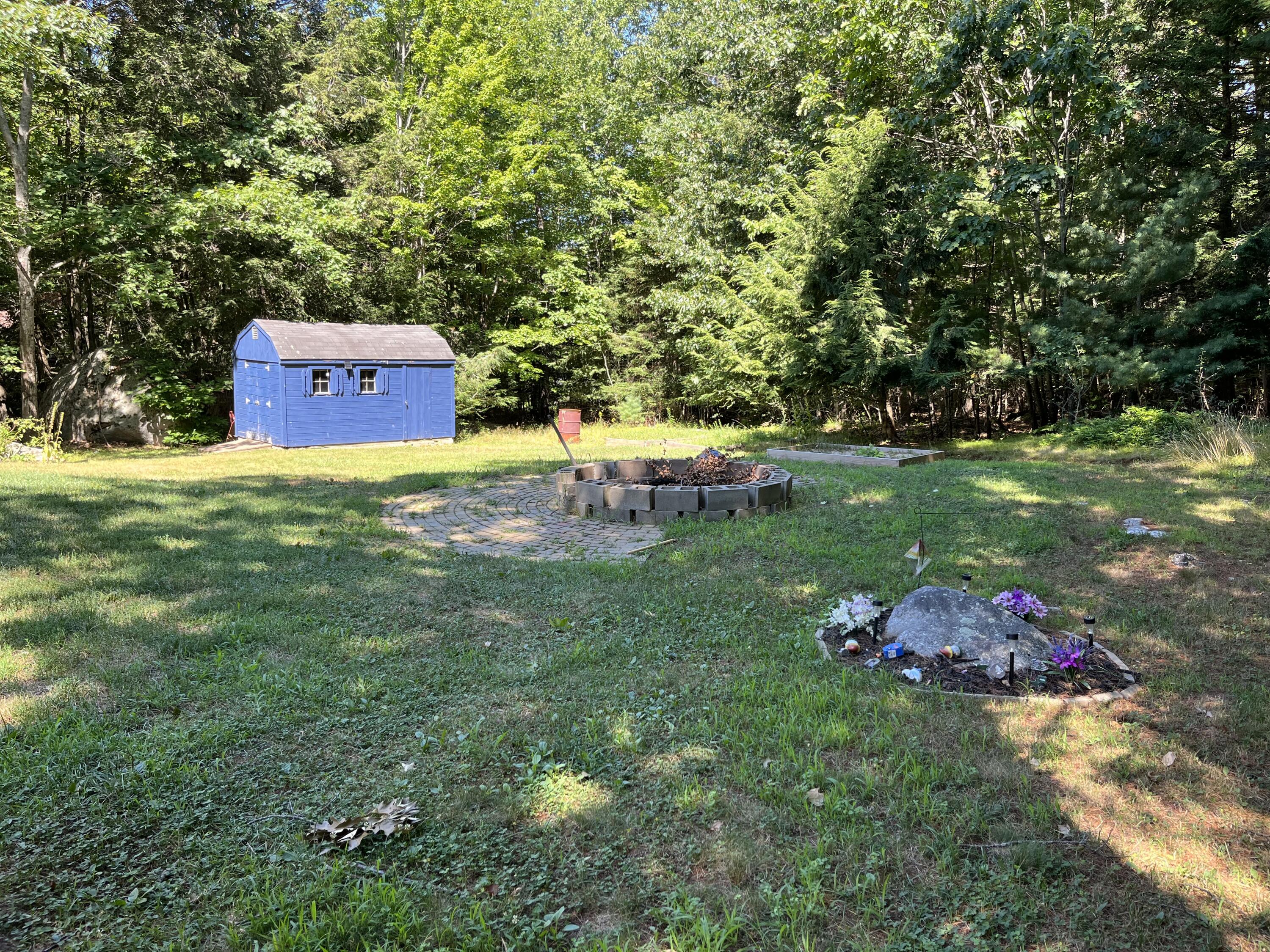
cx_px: 635
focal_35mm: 26
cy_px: 476
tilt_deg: -8.7
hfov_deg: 67.3
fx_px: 954
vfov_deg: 53.1
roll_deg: +0.1
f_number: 1.6
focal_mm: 5.1
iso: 50
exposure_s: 1/300
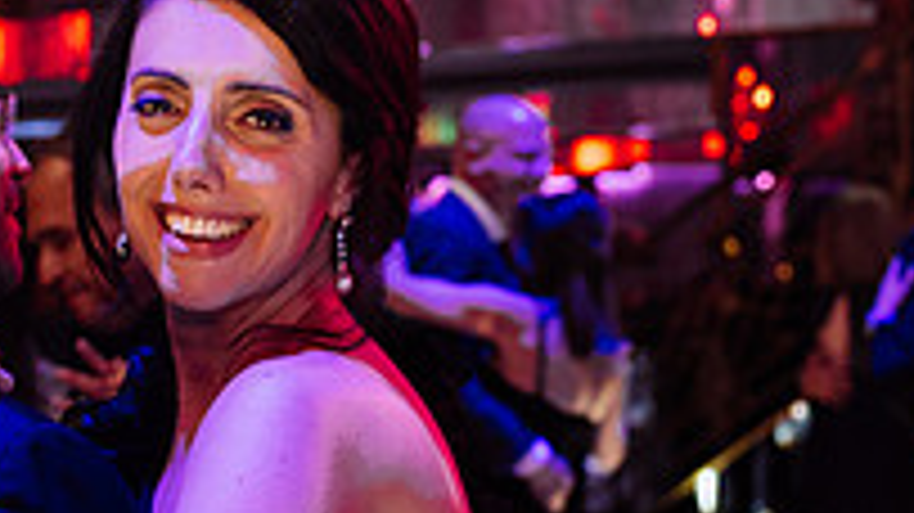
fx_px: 2544
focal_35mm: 105
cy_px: 182
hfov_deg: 20.1
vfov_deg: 11.5
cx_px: 162
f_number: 3.2
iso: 2000
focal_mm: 35
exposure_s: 1/200
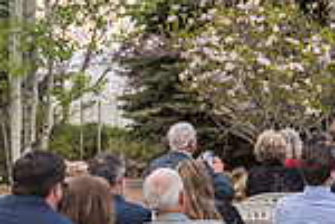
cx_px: 646
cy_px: 91
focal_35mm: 143
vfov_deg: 9.6
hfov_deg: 12.7
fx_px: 1331
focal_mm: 35
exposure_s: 1/320
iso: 100
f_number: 4
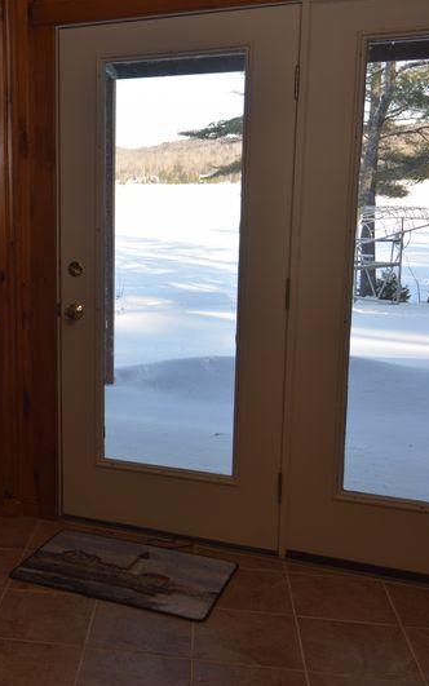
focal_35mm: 44
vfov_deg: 45.5
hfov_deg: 27.8
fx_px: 819
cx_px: 13
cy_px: 343
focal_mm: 19
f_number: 5.6
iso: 110
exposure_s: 1/125
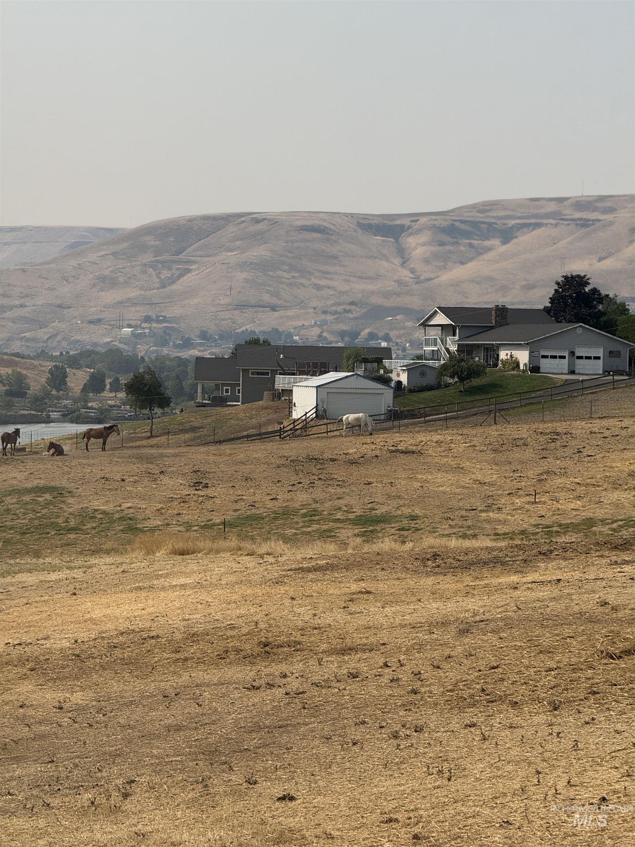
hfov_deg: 12.3
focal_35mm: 120
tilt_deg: +0.1
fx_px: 2935
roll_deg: +1.2
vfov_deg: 16.4
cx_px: 318
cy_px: 424
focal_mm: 15.66
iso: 50
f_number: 2.8
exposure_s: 1/2283
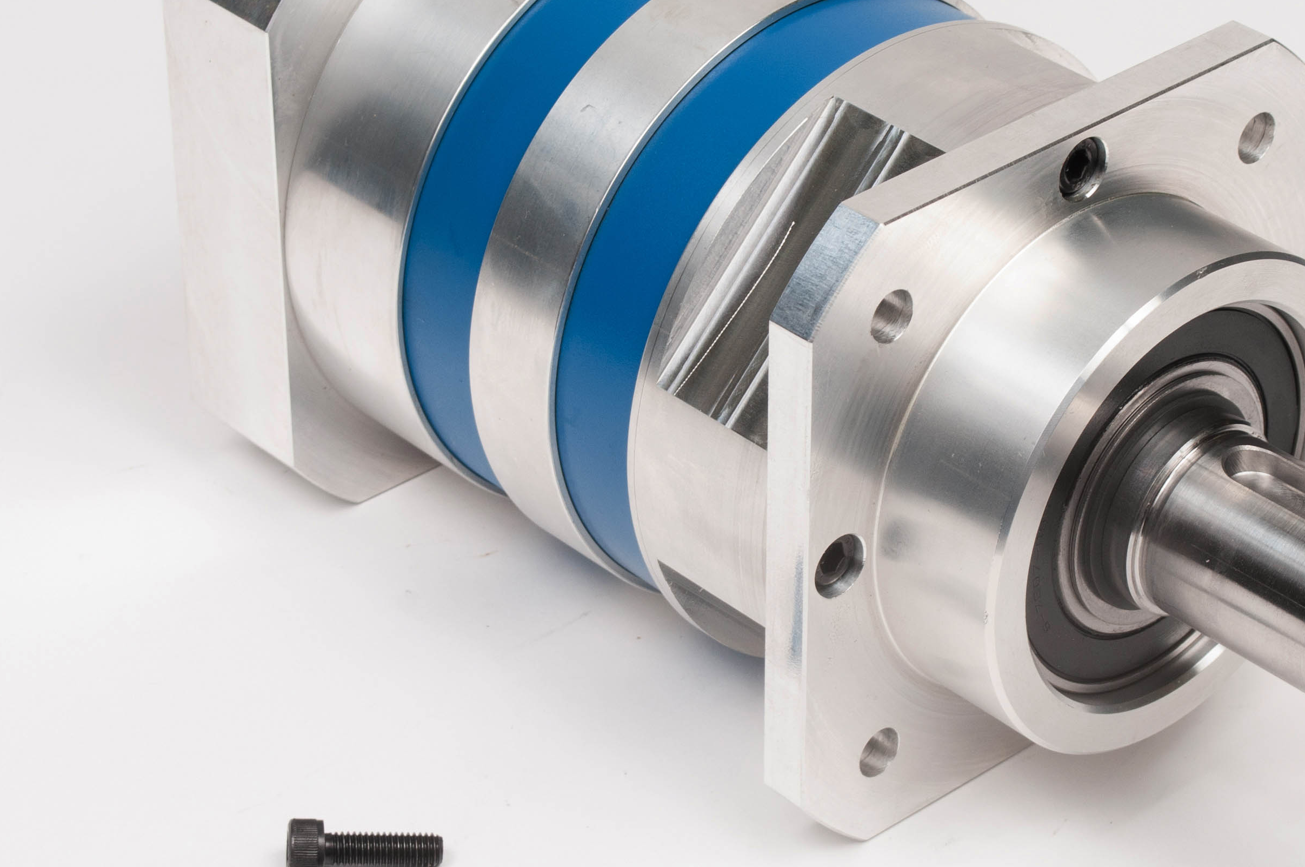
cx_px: 676
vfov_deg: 11.4
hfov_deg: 17.1
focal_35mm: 120
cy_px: 409
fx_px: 4340
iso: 200
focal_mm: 45
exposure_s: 1/80
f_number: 11
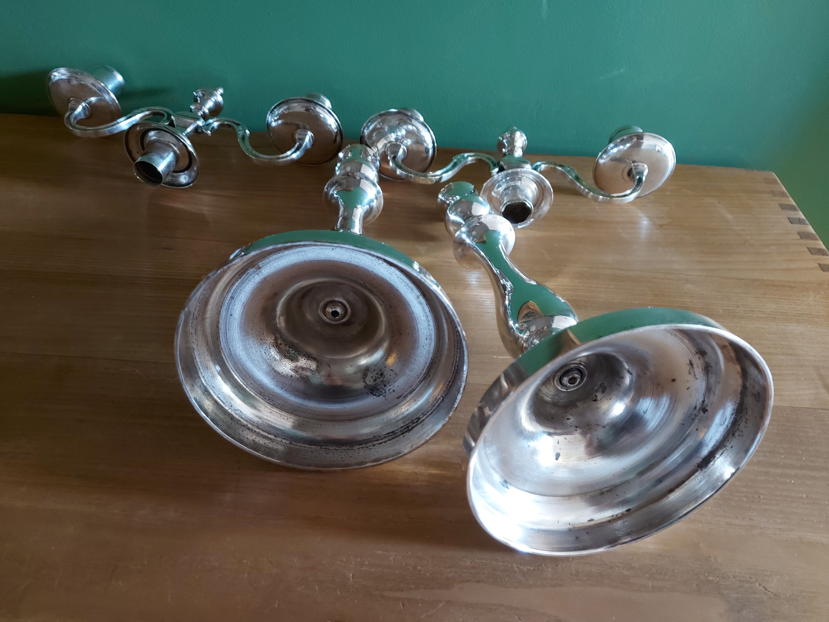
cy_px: 311
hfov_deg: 71.6
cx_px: 414
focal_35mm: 24
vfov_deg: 56.8
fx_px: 575
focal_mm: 5.23
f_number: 1.8
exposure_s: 1/33
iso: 640
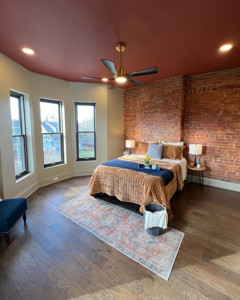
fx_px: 133
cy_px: 138
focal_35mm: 15
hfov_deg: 83.9
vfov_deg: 96.6
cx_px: 127
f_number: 1.8
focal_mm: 1.57
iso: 125
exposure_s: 1/120
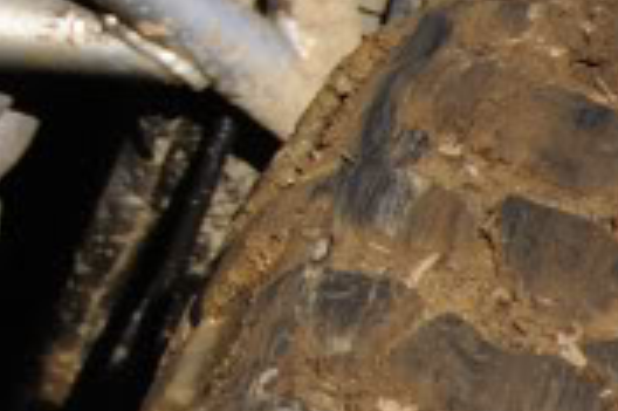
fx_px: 25400
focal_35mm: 1481
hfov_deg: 1.4
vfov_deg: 0.9
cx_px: -987
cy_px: -474
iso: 200
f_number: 8
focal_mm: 170
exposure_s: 1/250
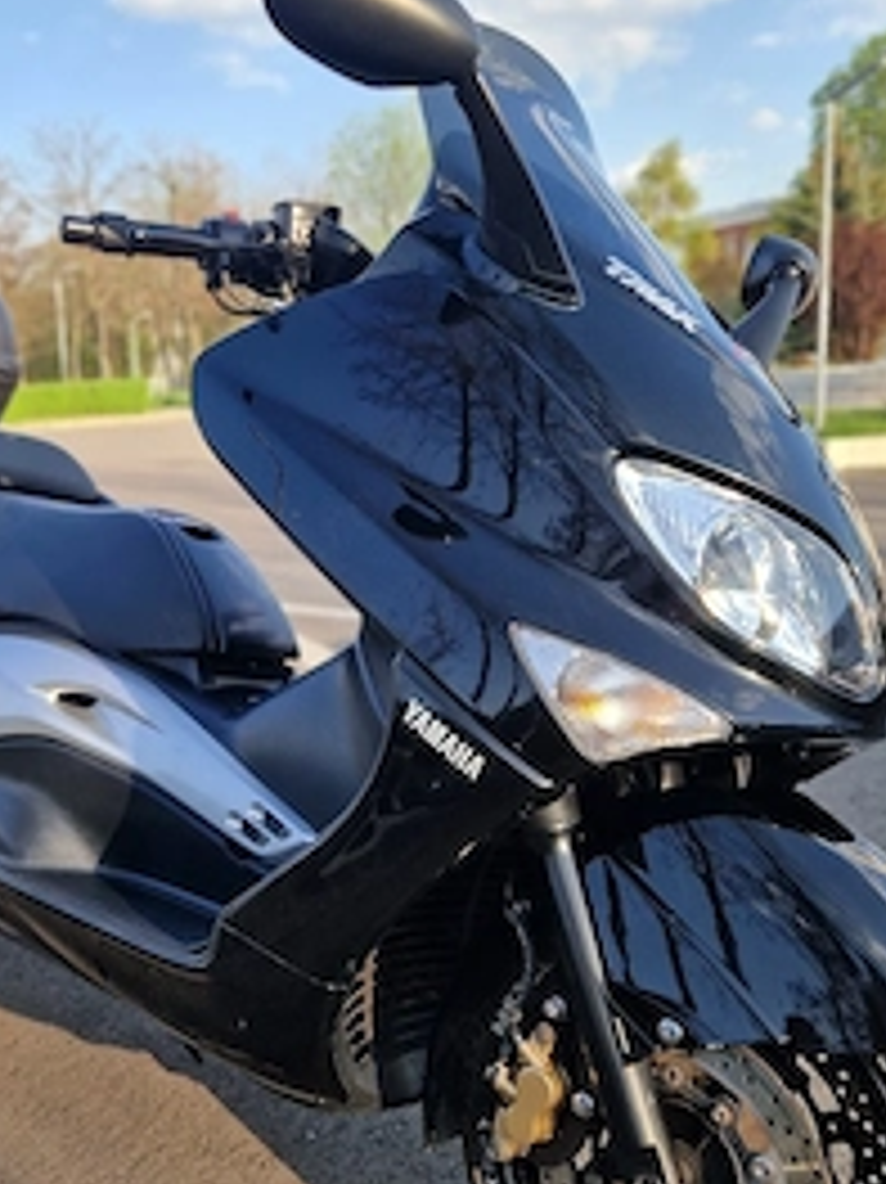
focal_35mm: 35
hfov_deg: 40.4
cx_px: 328
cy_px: 648
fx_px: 1195
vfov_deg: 52.6
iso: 50
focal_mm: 5.4
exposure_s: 1/500
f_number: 1.8
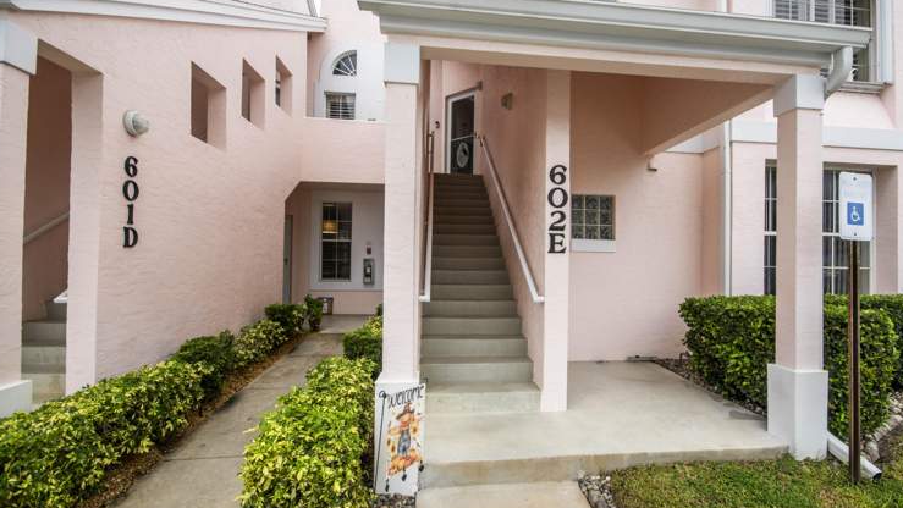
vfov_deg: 63.9
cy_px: 258
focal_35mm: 17
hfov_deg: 95.9
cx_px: 469
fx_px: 407
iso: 100
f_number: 8
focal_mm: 10
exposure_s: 1/50
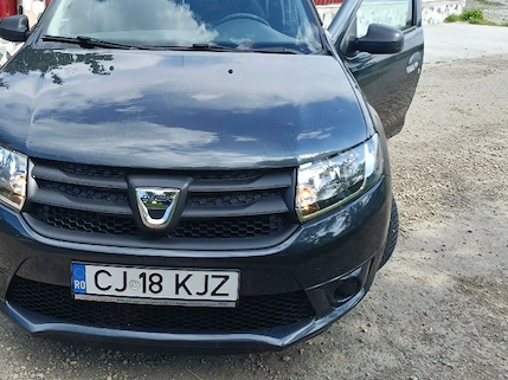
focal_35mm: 35
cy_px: 140
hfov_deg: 51.6
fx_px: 513
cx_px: 165
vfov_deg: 40.3
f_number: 1.7
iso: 50
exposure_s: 1/208
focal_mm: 4.7
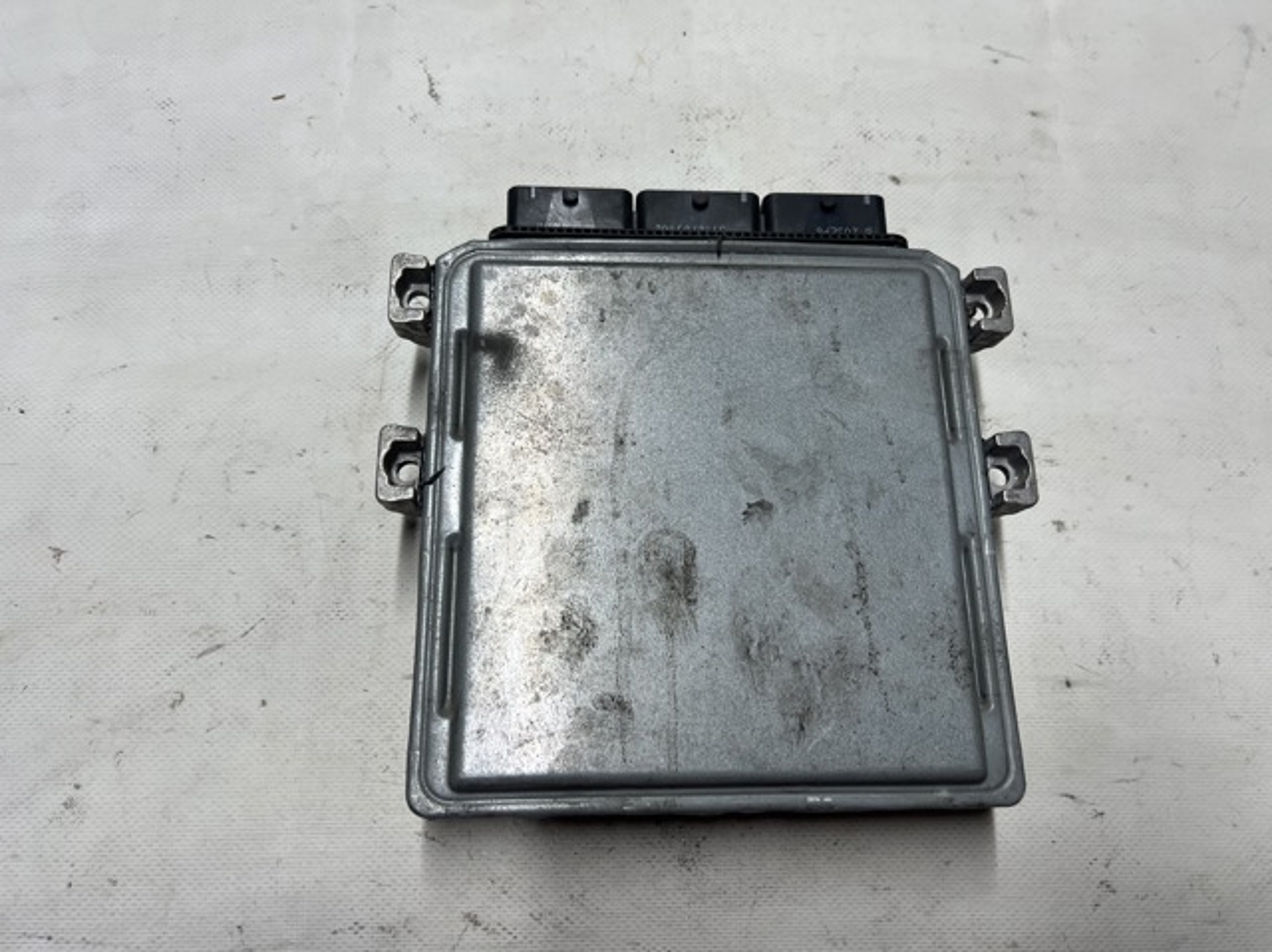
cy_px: 476
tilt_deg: -73.2
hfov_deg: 67.3
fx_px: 955
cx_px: 636
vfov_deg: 53.0
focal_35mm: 26
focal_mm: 5.7
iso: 64
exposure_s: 1/100
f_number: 1.5
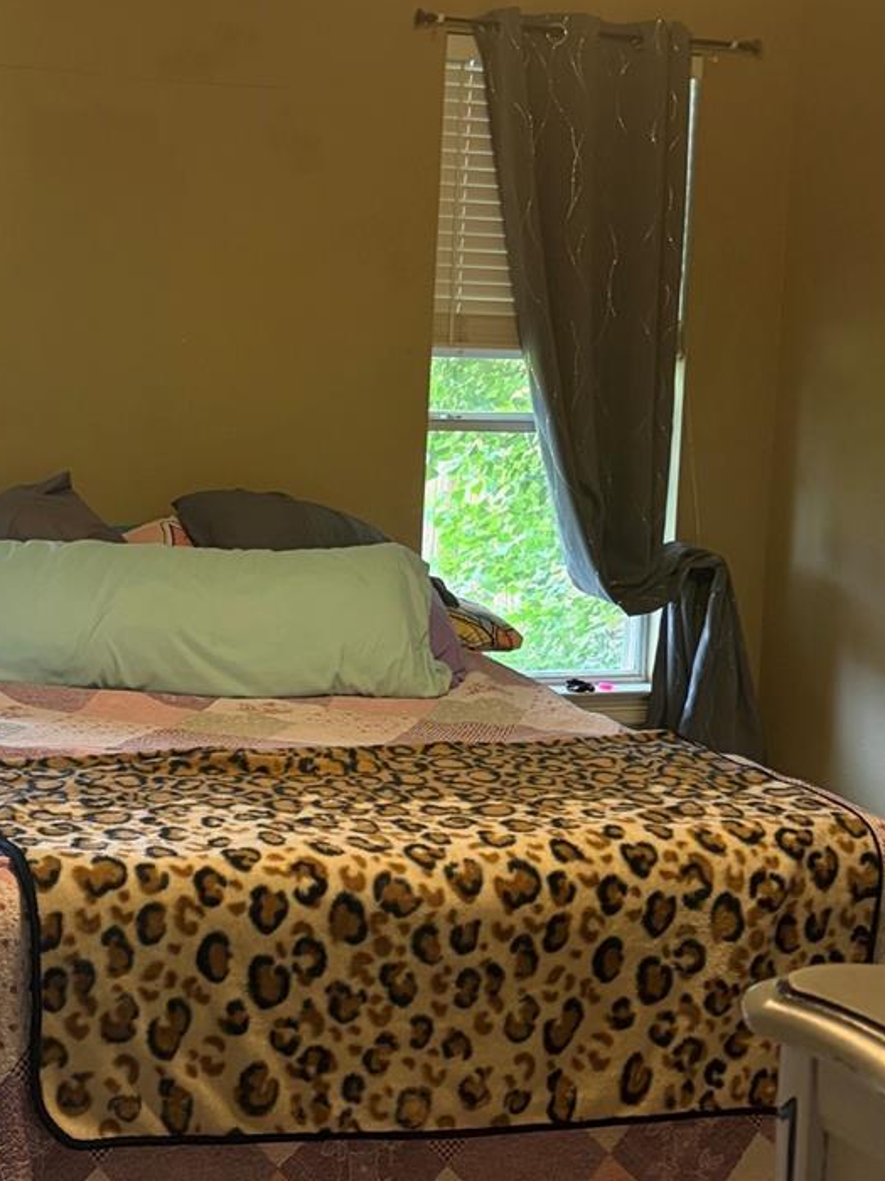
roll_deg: -1.4
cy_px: 507
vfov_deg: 33.7
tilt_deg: -4.8
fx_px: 1945
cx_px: 142
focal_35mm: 57
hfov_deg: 25.1
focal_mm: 5.96
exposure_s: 1/60
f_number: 1.6
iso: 200
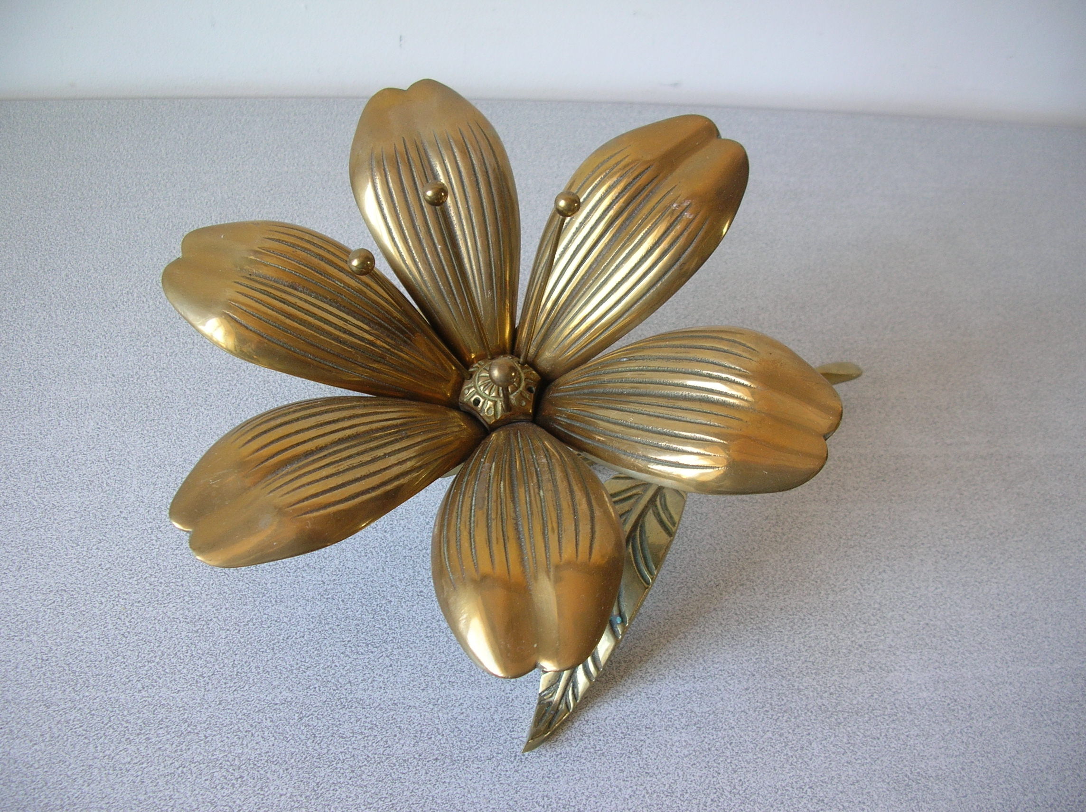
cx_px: 543
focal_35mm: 35
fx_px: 1097
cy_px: 406
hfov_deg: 52.7
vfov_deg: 40.6
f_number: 2.8
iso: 50
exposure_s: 1/12.6
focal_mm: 5.8
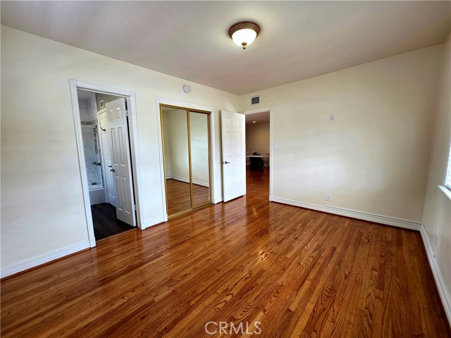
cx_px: 226
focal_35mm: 13
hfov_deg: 106.2
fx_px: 169
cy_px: 169
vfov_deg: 89.9
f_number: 1.9
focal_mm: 2.2
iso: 100
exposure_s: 1/120
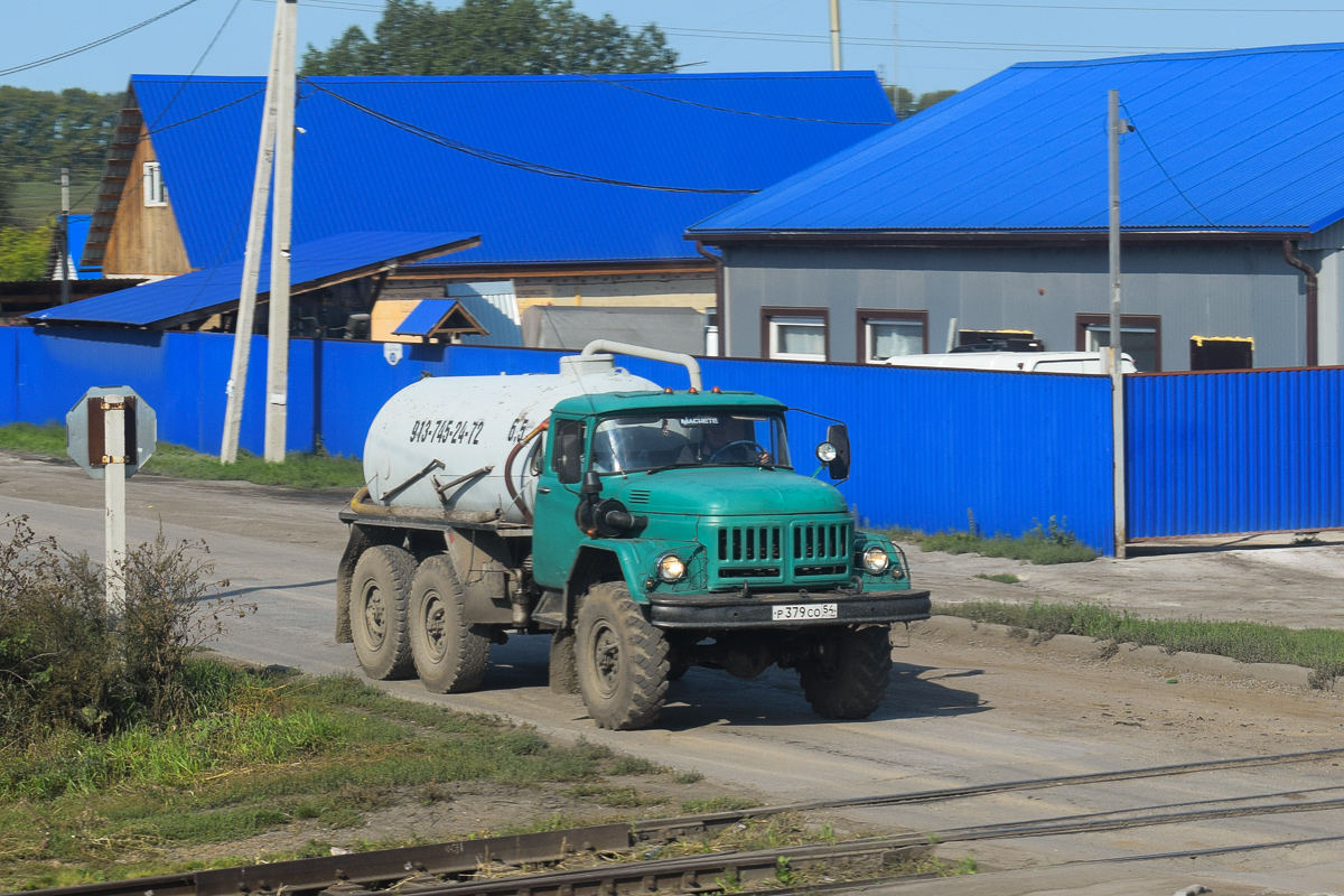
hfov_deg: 26.0
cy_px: 448
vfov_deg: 17.5
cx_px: 672
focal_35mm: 78
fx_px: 2912
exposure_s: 1/320
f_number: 9
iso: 200
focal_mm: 52
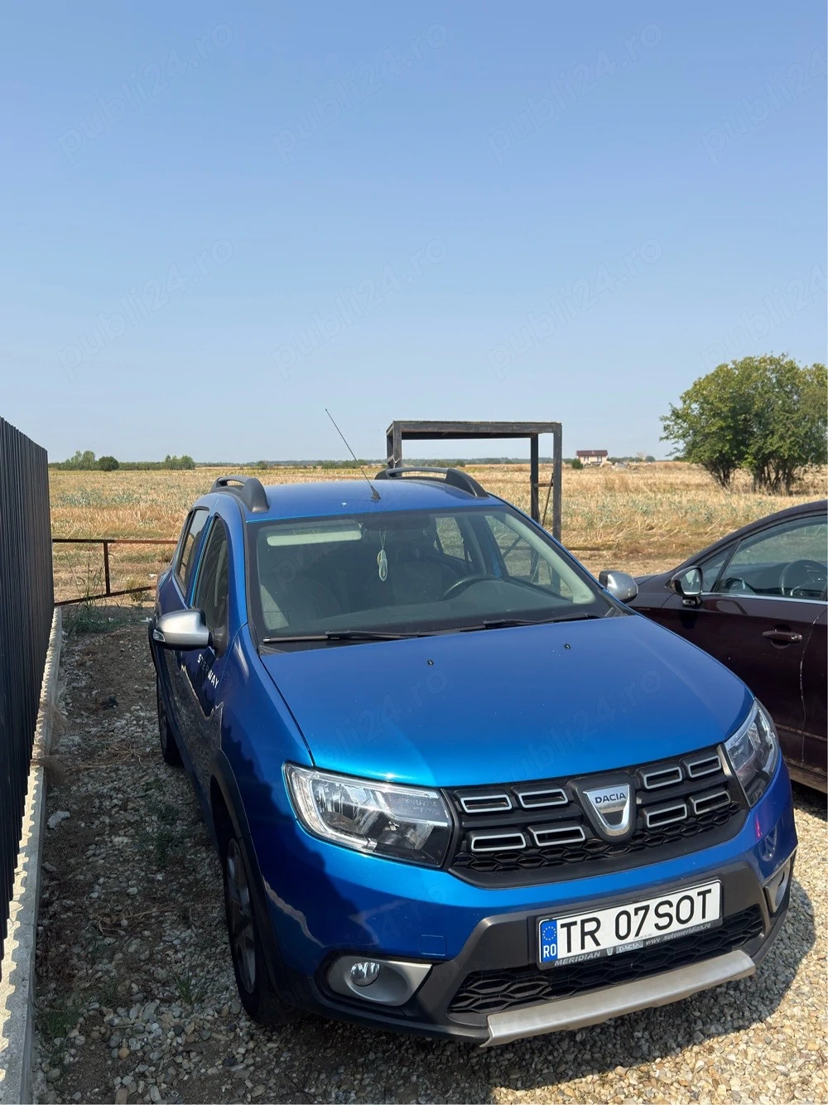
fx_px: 925
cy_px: 552
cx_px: 414
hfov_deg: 48.2
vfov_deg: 61.7
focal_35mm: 29
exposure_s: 1/4098
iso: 64
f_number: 1.78
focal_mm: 6.76
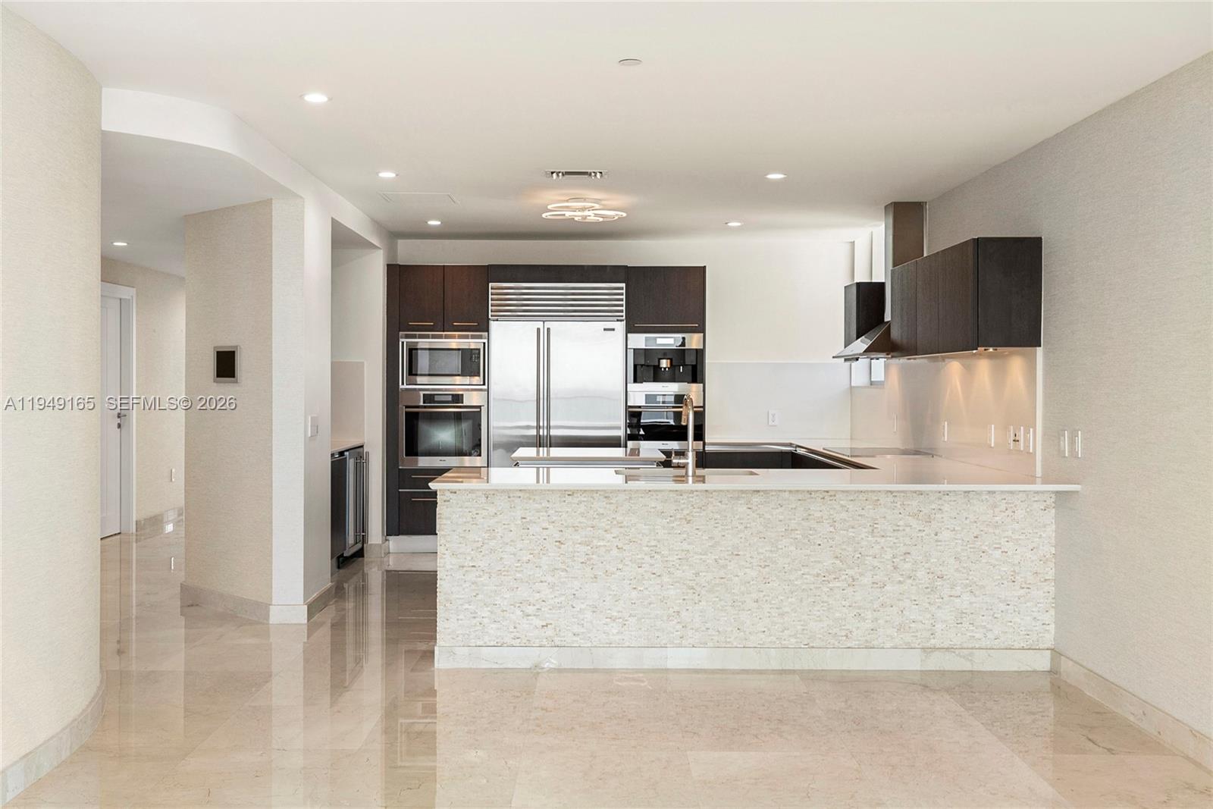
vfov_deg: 36.9
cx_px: 606
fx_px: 1213
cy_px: 404
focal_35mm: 36
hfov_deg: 53.1
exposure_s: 1/80
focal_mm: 24
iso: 400
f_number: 8
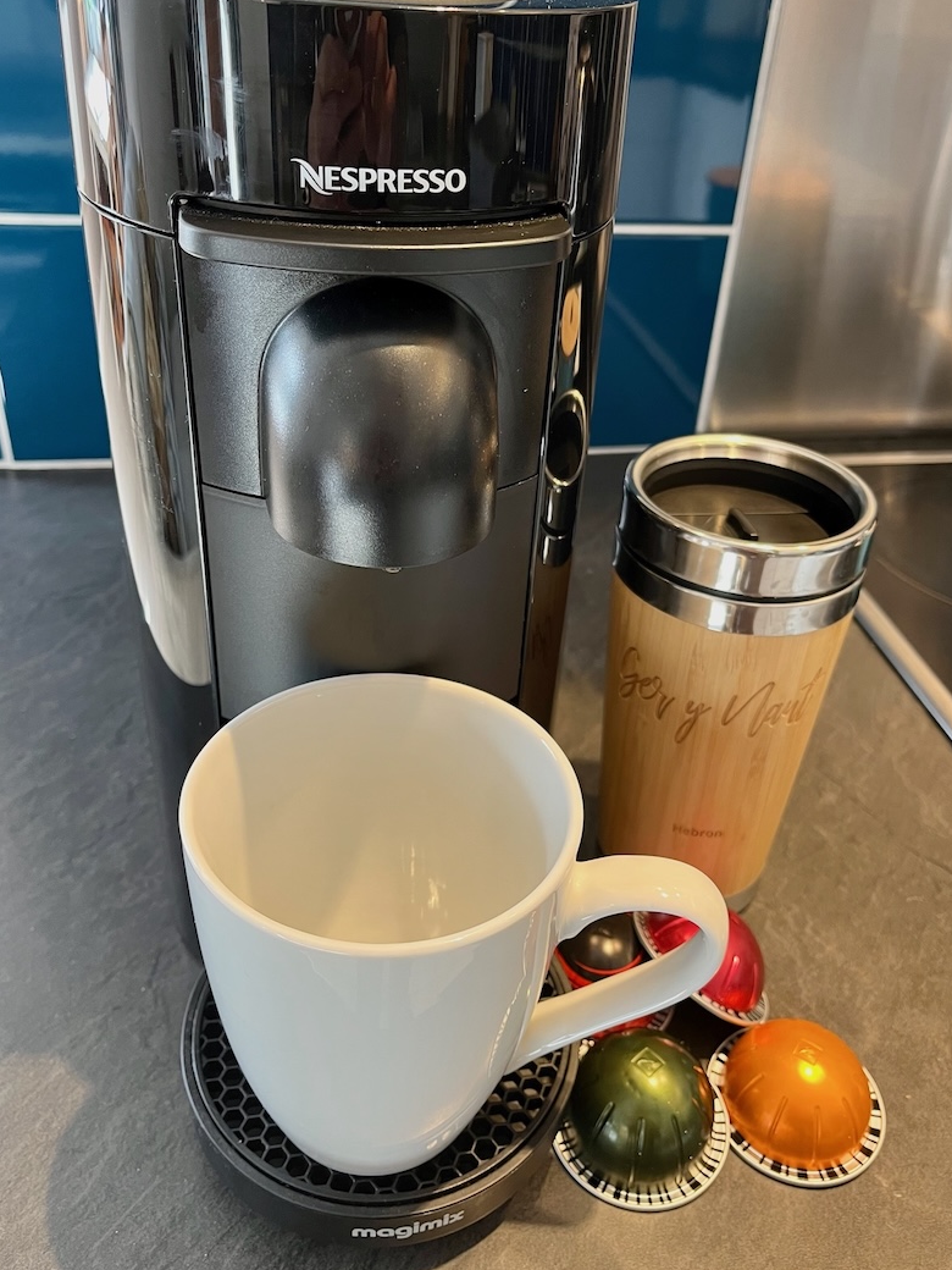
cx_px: 509
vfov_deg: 59.9
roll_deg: -3.8
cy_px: 601
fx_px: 1100
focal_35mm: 30
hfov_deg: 46.8
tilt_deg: -33.6
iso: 125
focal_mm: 5.1
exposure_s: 1/50
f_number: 1.6
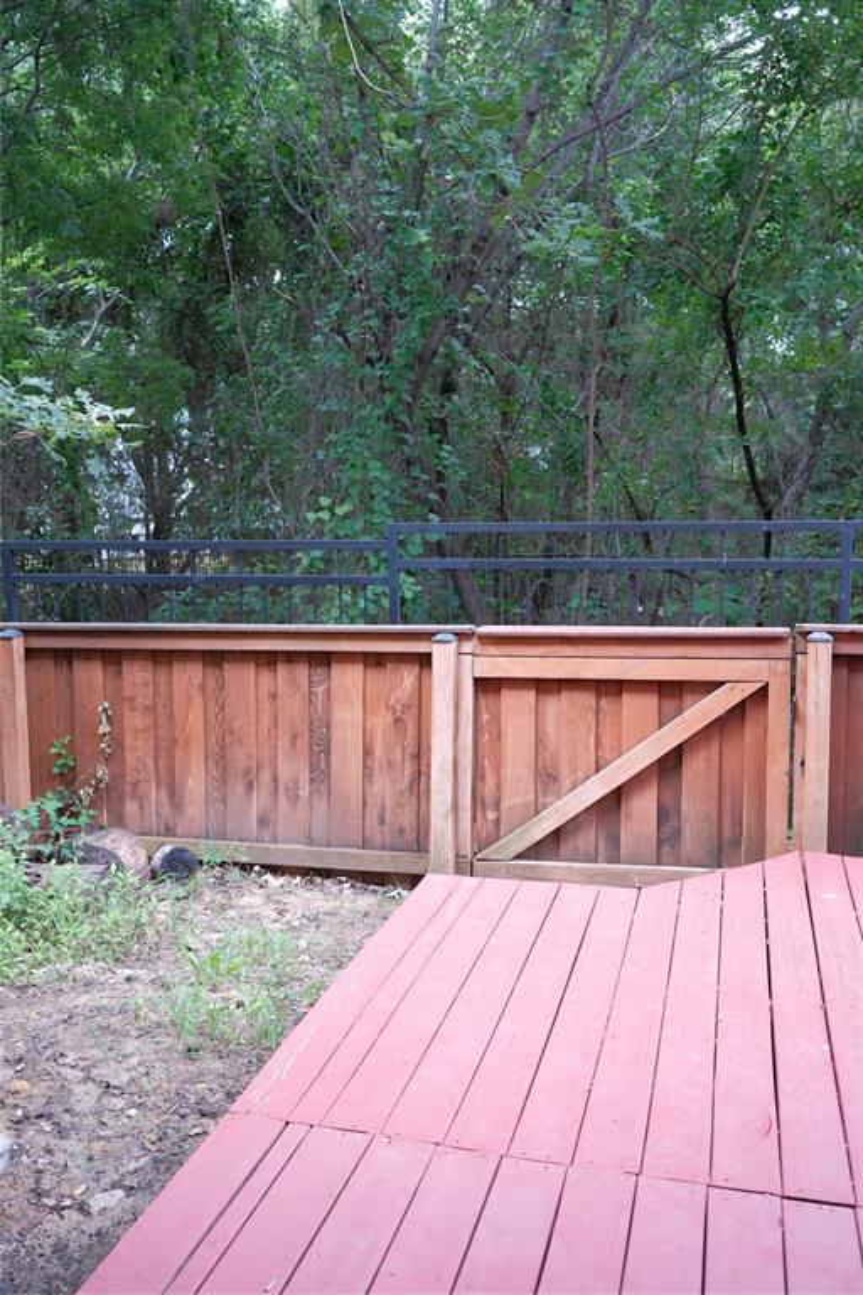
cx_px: 432
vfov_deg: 54.4
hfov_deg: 37.9
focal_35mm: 35
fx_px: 1258
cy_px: 648
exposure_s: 1/125
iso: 400
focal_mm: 23
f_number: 2.8
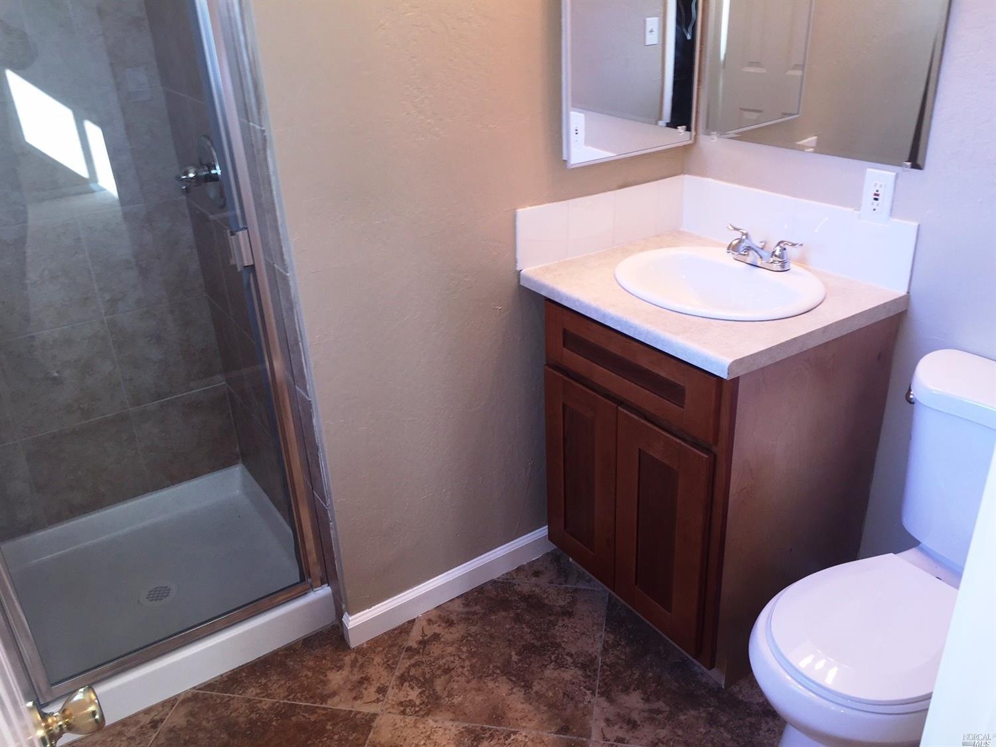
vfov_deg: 48.2
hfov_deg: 61.7
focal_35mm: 29
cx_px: 498
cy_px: 374
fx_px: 834
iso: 32
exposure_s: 1/30
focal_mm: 4.15
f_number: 2.2
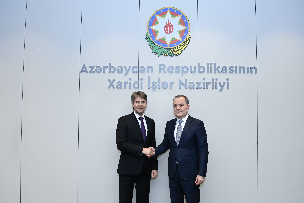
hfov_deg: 69.4
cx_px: 152
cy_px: 102
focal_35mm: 26
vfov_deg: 49.6
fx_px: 220
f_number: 5.6
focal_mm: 26
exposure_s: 1/100
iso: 1250
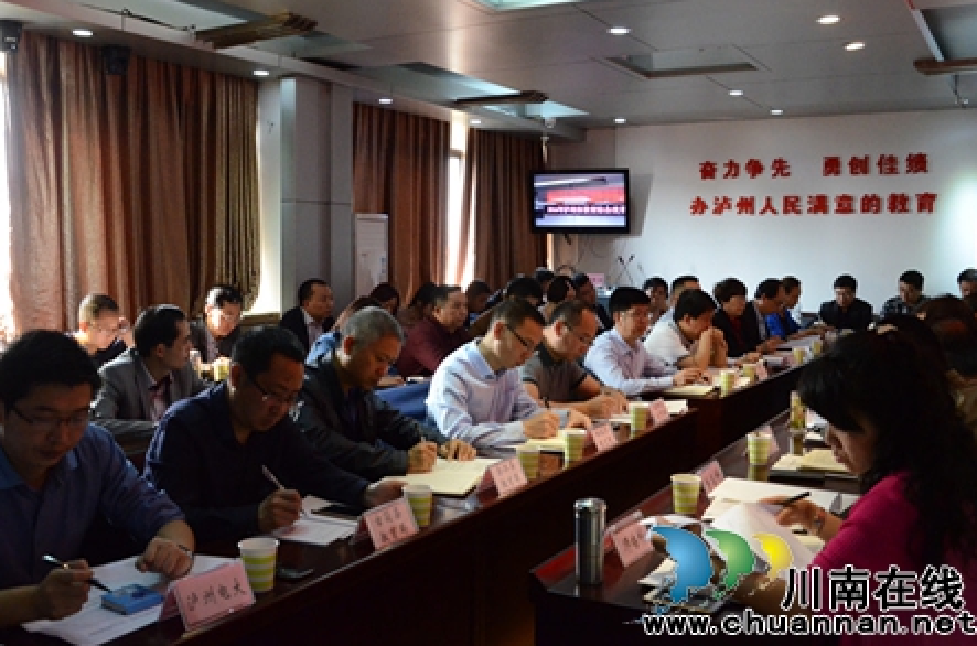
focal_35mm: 36
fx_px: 963
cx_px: 494
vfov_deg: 37.1
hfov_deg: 53.8
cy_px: 303
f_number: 6.3
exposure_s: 1/160
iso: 3200
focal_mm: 21
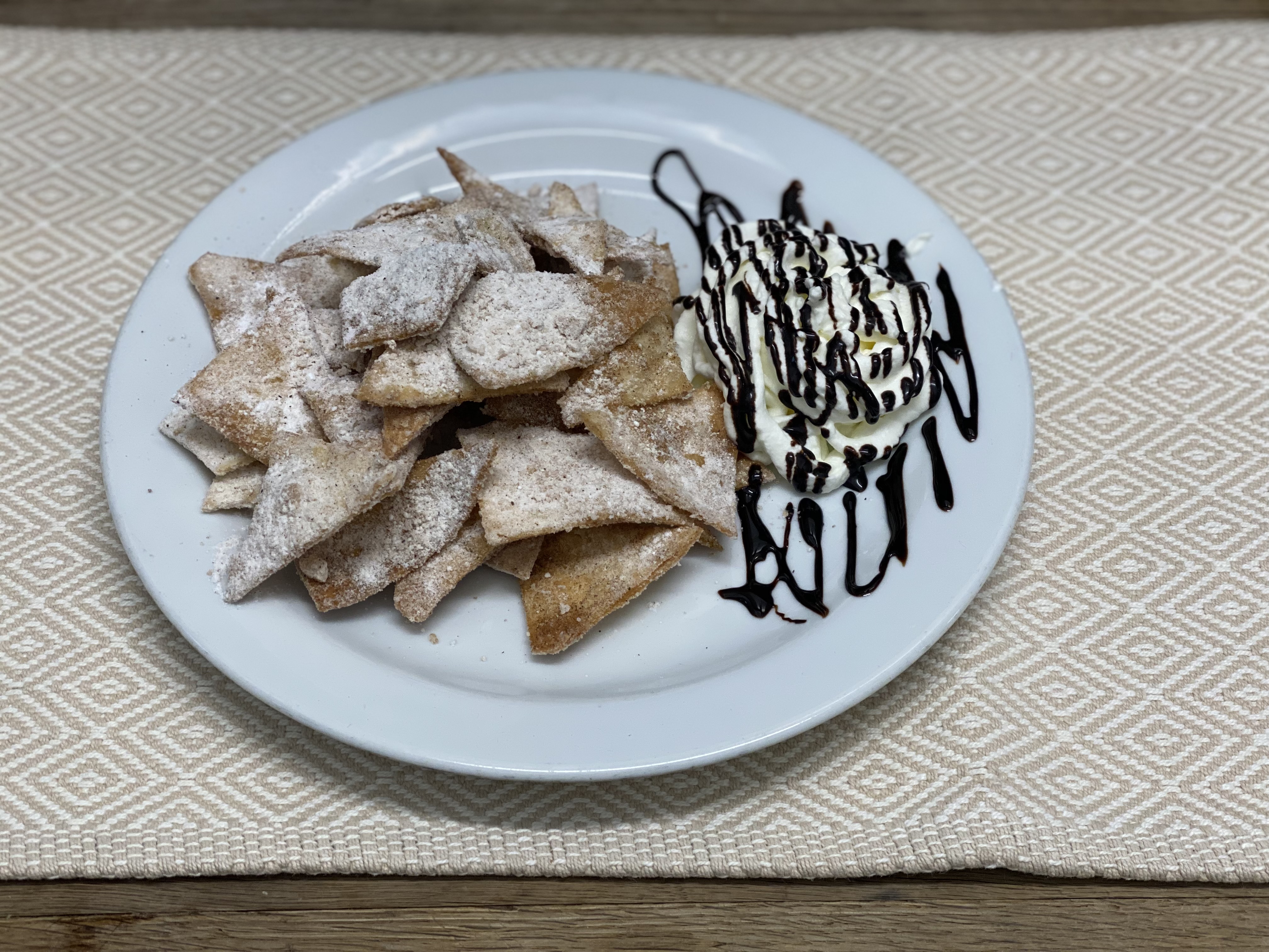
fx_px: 1906
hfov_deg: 36.8
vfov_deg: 28.0
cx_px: 634
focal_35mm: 52
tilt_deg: -50.2
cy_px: 476
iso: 80
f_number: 2
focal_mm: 6
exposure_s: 1/122
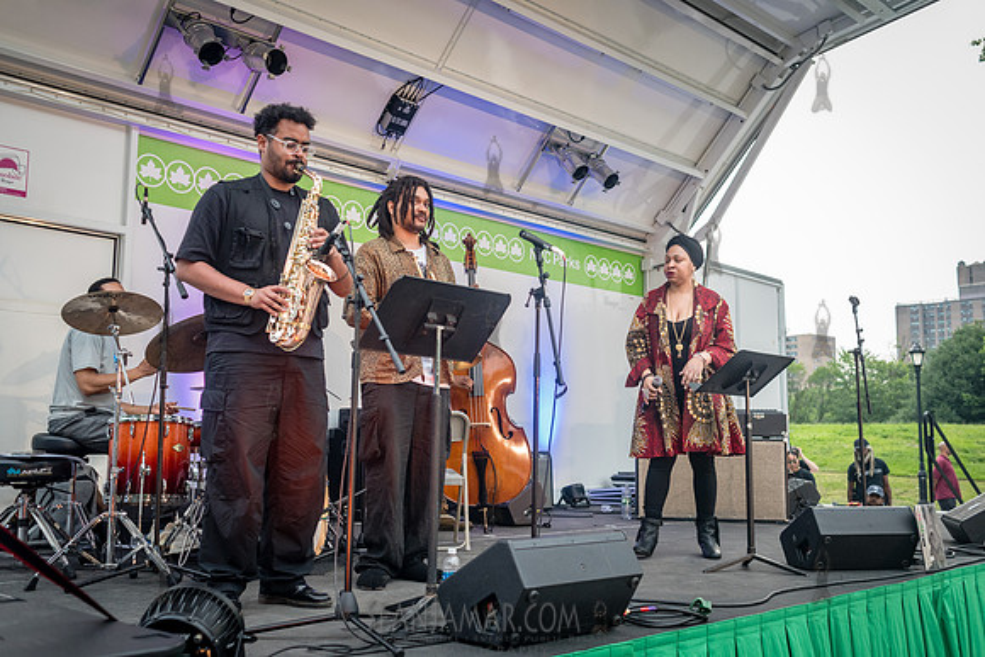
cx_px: 492
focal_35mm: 36
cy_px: 328
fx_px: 975
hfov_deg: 53.6
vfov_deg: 37.2
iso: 1600
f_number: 4.5
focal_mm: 35
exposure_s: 1/400
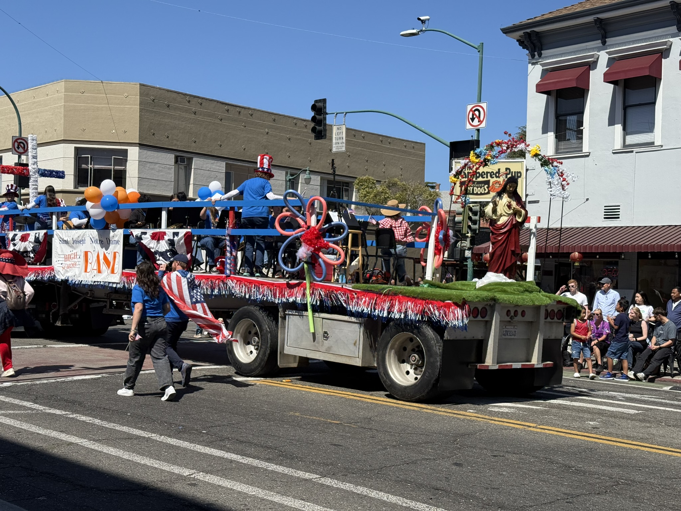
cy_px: 256
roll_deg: -1.0
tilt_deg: +1.0
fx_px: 944
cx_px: 340
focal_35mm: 48
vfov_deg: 30.3
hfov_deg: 39.7
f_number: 1.78
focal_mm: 6.76
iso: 64
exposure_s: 1/5587
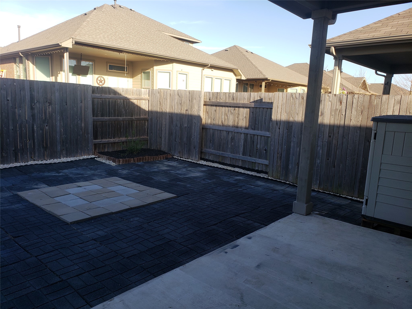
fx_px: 309
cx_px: 206
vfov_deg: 53.1
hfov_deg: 67.3
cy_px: 154
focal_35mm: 26
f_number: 2.4
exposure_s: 1/502
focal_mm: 4.3
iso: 50
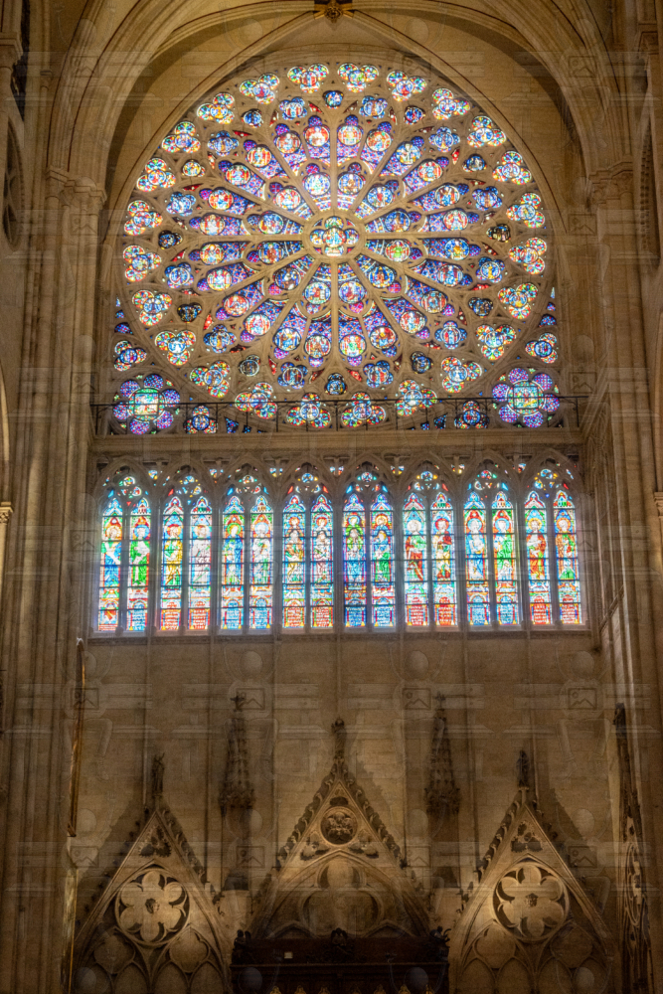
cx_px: 332
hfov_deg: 24.4
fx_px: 1533
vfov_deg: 35.9
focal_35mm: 56
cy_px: 497
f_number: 6.3
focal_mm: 37
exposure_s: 1/125
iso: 1600
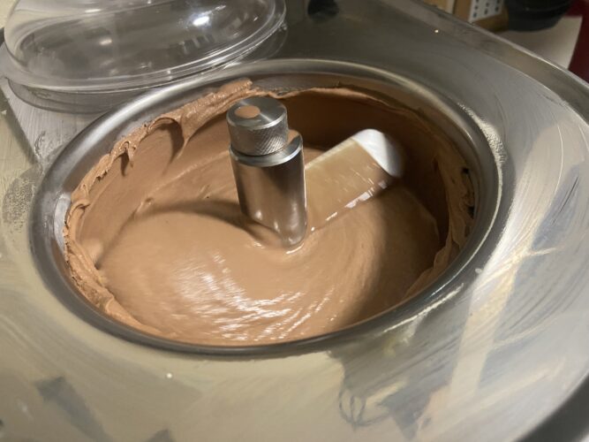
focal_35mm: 26
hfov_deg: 67.3
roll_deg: +7.3
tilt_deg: -44.4
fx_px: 442
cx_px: 294
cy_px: 221
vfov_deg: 53.0
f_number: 1.8
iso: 500
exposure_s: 1/50
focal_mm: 4.25
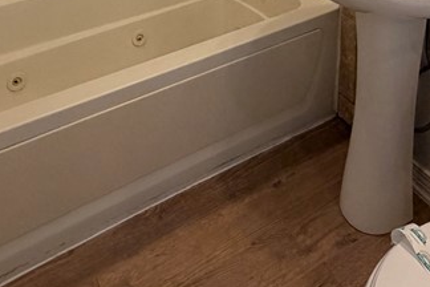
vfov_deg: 23.4
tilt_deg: -11.5
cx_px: 292
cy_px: -145
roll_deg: -0.1
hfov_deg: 42.1
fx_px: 549
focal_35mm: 46
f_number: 2.2
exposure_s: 1/120
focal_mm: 2.22
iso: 250
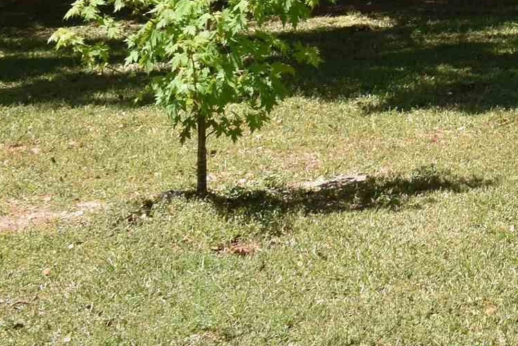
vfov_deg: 10.3
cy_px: -349
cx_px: 935
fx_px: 1770
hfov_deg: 14.6
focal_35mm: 123
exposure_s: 1/500
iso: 360
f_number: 8
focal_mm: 20
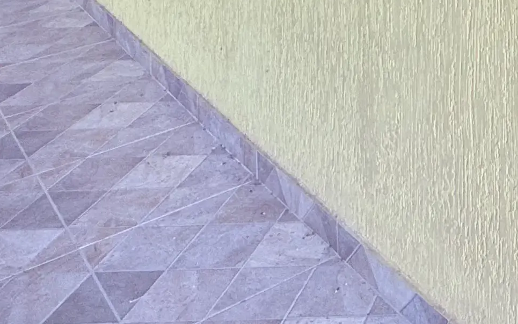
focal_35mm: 62
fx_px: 875
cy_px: -295
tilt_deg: +0.5
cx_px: 685
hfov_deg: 27.2
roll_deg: +0.0
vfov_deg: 16.6
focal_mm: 2.22
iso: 50
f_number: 2.2
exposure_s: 1/186
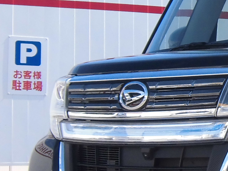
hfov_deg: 12.1
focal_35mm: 154
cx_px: 361
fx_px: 1014
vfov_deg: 9.6
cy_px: 99
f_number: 3.1
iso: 100
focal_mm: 6.4
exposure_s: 1/640
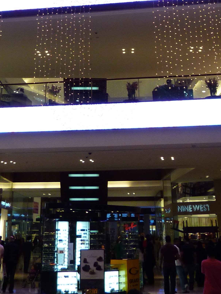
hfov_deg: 25.7
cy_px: -31
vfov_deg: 30.2
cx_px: 104
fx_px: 485
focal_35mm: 57
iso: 160
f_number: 3.3
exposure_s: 1/30
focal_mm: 4.1
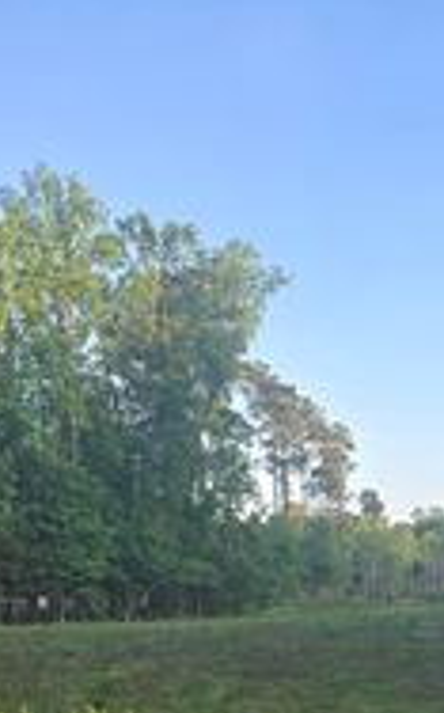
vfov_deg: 29.7
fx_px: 1262
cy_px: 696
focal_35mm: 65
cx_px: 736
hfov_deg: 17.2
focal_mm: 6.3
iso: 20
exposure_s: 1/180
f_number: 1.7
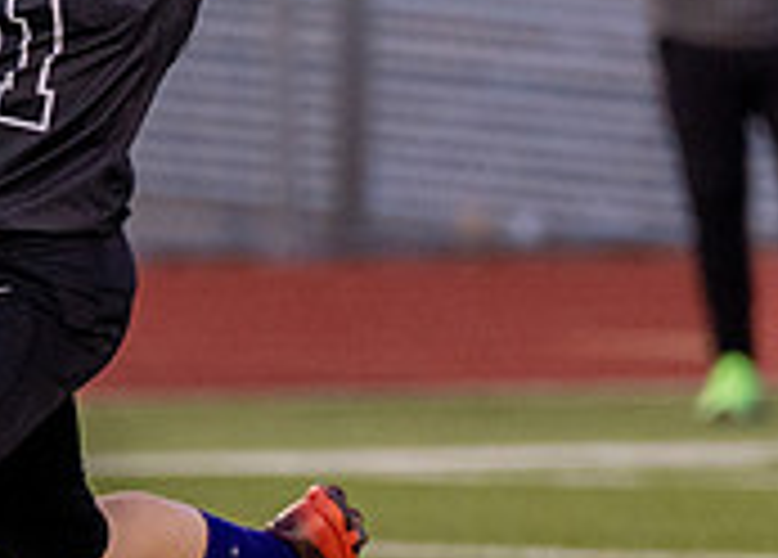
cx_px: 100
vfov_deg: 1.2
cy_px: 216
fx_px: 27475
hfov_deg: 1.6
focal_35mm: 1242
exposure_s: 1/1000
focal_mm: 200
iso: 1600
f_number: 2.8
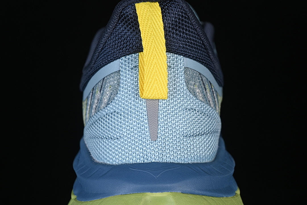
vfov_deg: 18.2
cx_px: 154
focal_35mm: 75
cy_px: 102
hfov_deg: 27.0
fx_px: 640
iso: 160
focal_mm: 50
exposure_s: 1/80
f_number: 7.1
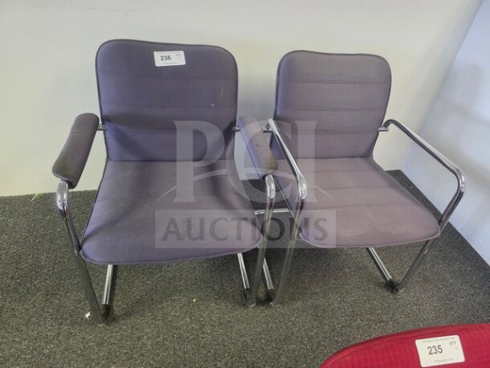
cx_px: 245
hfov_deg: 73.9
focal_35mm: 23
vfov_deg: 58.9
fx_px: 326
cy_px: 184
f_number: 1.7
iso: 640
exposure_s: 1/120
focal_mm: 6.3
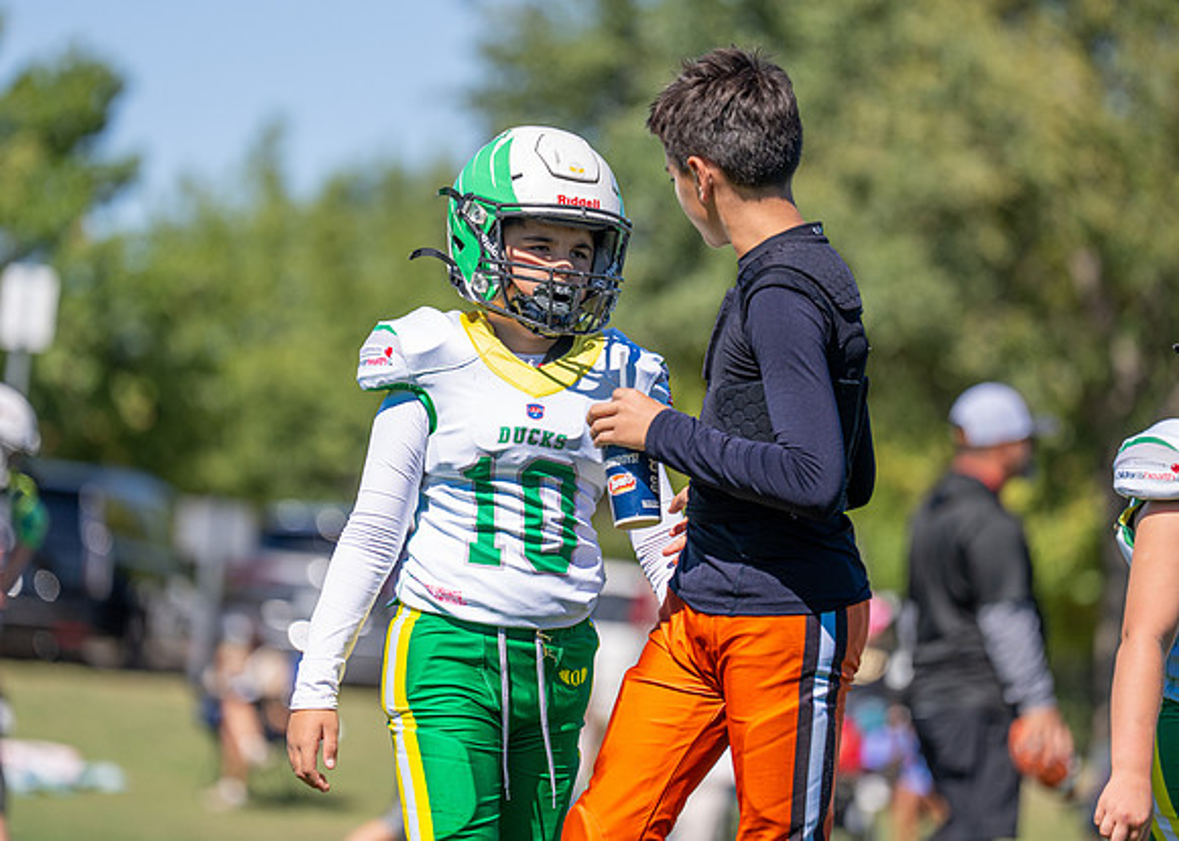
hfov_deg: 9.2
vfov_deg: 6.6
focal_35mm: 218
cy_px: 341
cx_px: 573
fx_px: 7314
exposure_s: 1/3200
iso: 160
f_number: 2.8
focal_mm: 171
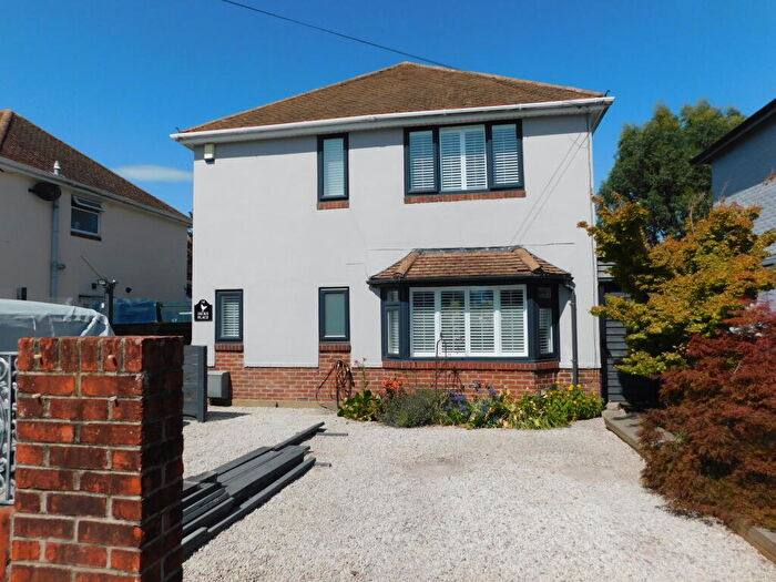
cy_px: 291
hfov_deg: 73.9
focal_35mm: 23
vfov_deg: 58.9
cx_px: 388
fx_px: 516
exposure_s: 1/800
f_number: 6
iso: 125
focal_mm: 4
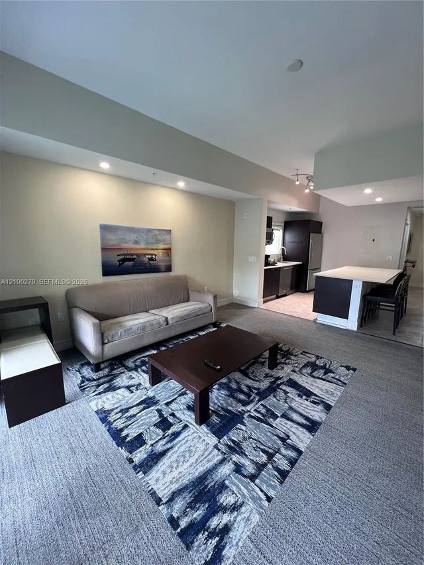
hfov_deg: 89.9
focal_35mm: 13
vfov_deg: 106.2
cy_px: 282
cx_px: 212
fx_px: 212
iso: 160
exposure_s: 1/60
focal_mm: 1.57
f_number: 1.8
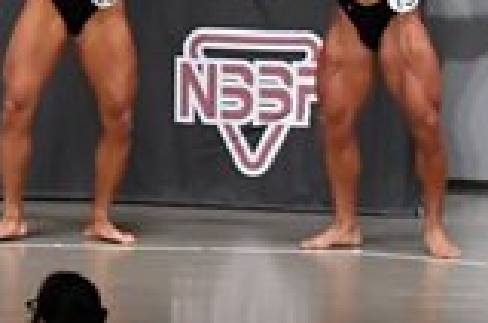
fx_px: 5114
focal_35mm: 378
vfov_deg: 3.6
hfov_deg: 5.3
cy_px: -64
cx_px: -529
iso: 5000
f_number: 5.6
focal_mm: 52
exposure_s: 1/400
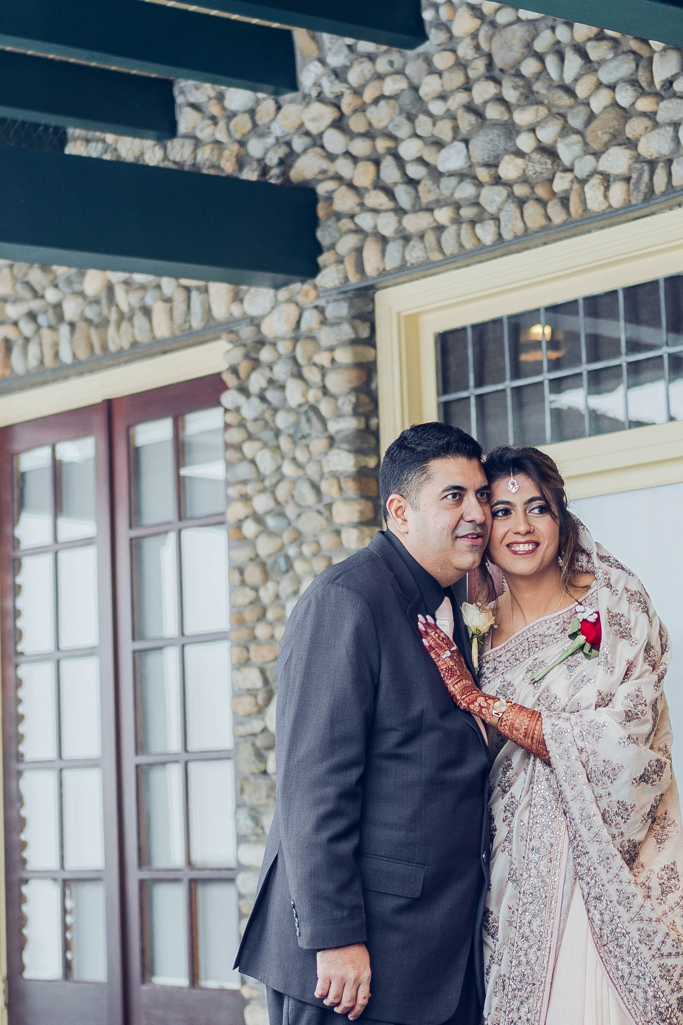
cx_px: 369
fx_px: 2419
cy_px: 528
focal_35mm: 85
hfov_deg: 16.1
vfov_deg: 23.9
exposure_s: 1/50
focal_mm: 35
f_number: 1.8
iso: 80
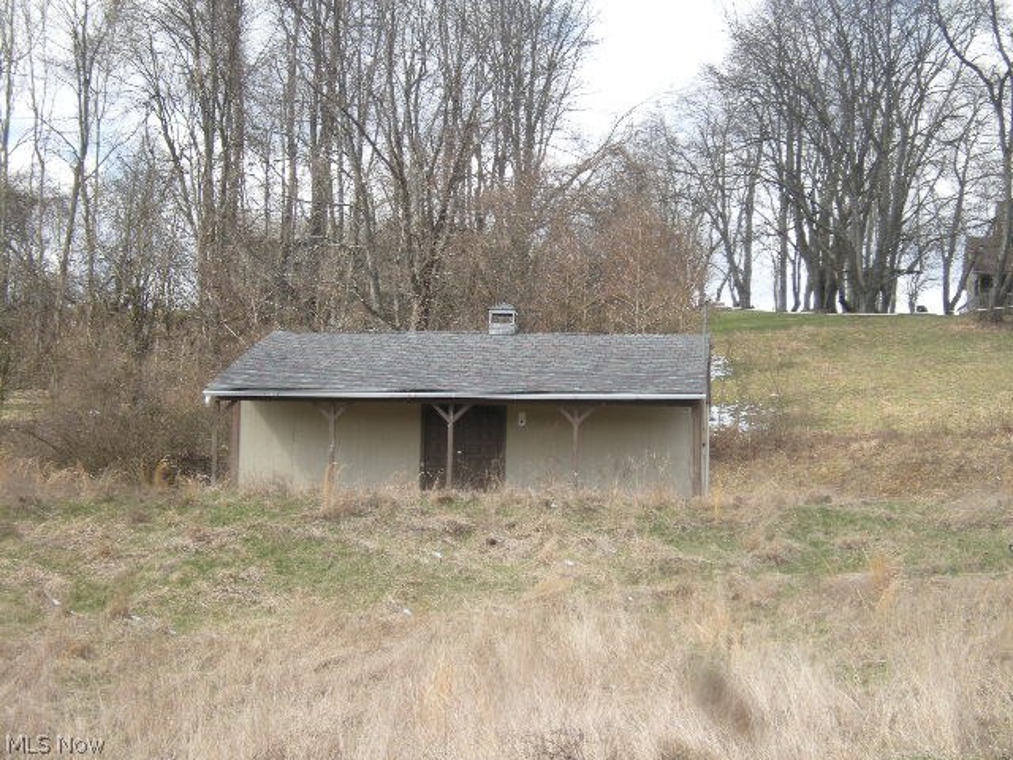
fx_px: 2283
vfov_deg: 18.9
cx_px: 506
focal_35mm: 78
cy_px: 380
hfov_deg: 25.0
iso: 64
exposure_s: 1/157
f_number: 4.8
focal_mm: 13
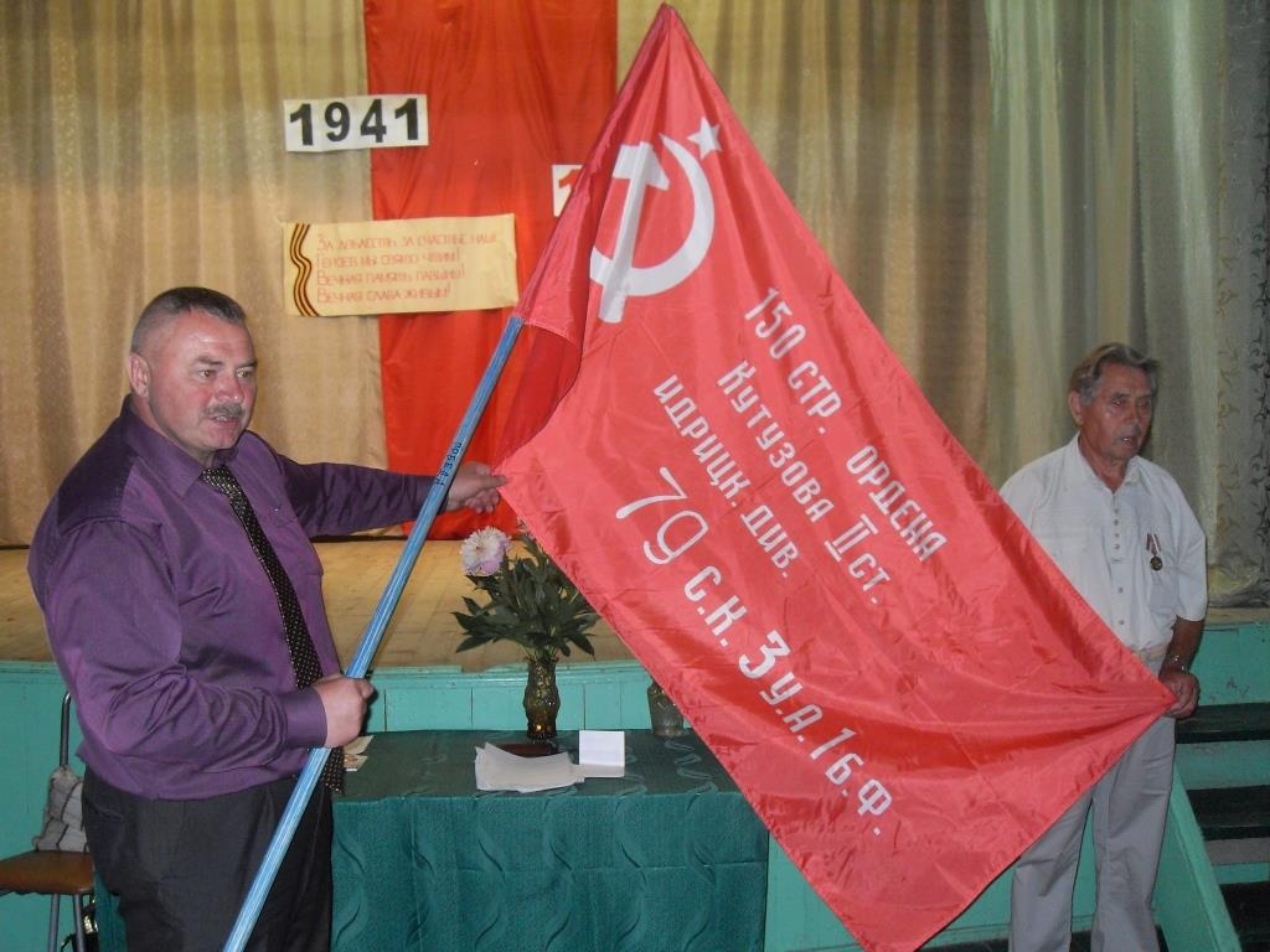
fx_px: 1357
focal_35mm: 37
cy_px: 476
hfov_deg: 50.1
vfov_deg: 38.7
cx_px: 635
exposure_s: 1/45
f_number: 2.8
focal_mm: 6.3
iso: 200
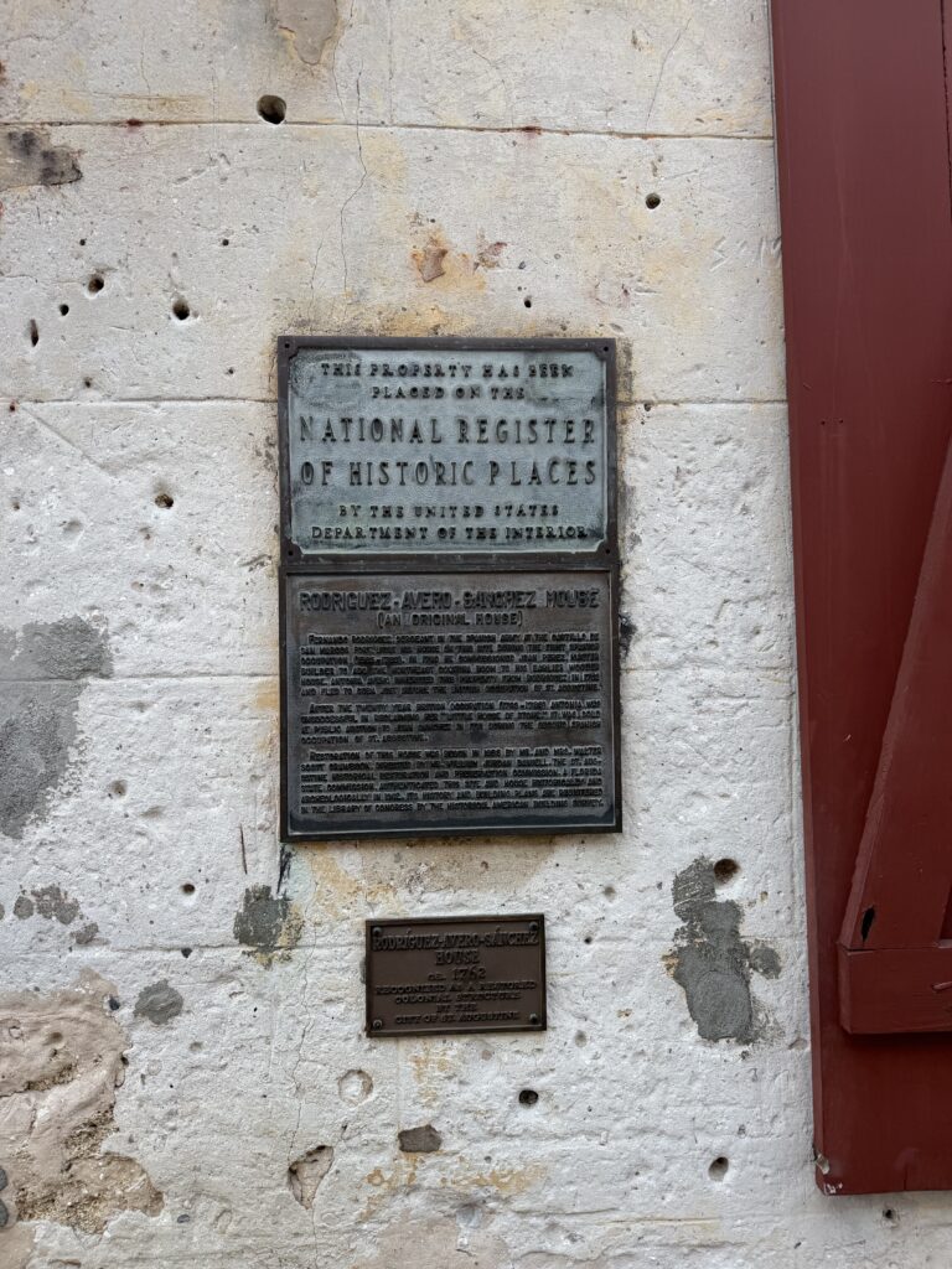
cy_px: 634
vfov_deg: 71.6
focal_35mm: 24
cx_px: 476
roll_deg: +2.1
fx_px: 880
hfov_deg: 56.8
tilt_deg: +2.3
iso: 80
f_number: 1.78
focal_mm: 6.76
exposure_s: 1/840
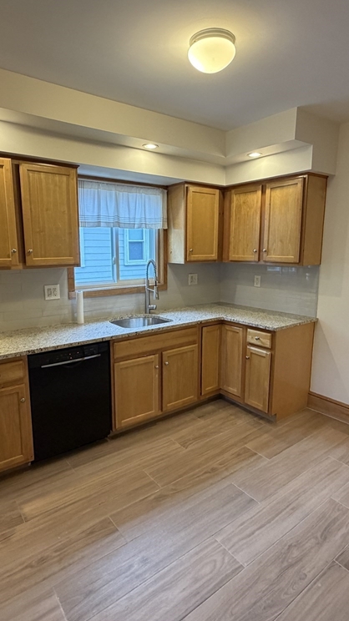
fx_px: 346
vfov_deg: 83.9
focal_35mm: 21
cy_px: 306
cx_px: 167
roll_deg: +0.6
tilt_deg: -9.8
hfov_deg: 53.5
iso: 320
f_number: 2.2
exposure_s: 1/60
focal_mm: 2.22
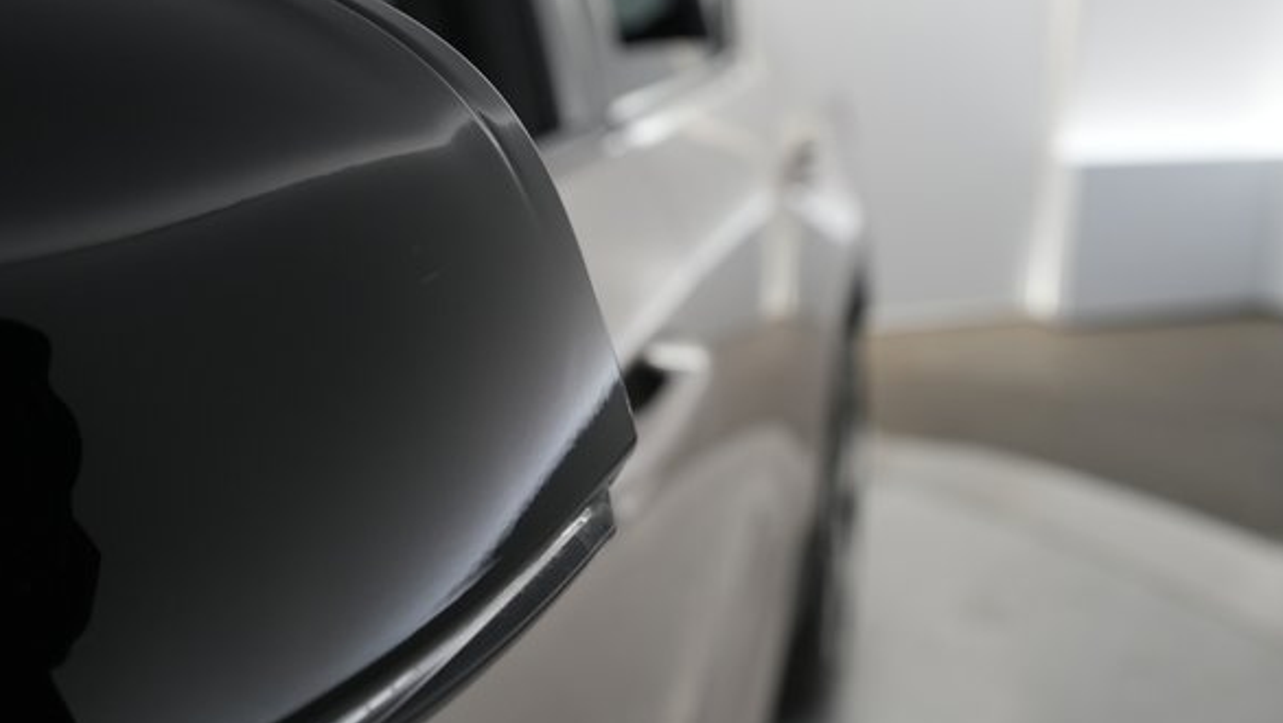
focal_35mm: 32
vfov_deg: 36.6
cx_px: 644
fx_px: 1089
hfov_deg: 61.0
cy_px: 291
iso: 1000
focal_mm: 28
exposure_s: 1/100
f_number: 4.5
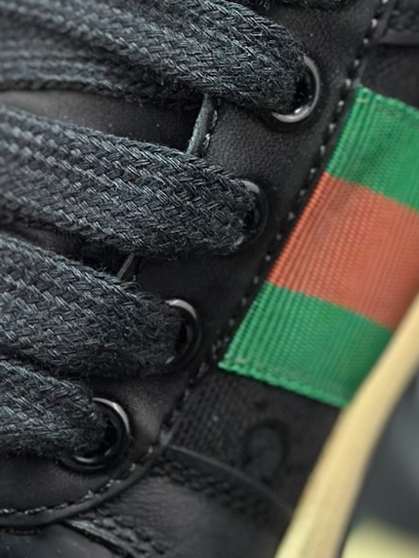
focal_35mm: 172
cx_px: 171
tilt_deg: -56.8
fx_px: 2776
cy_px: 299
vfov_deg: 11.5
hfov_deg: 8.6
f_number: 1.78
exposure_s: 1/262
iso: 80
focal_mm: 6.86
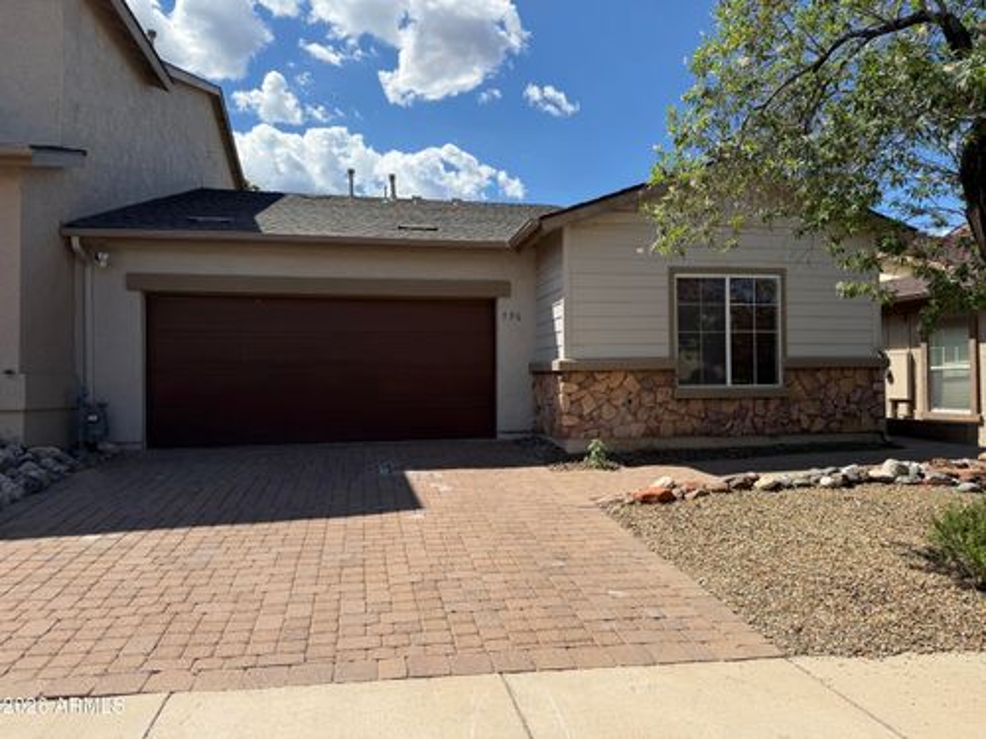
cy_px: 370
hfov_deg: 71.6
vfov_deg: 56.8
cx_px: 493
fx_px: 684
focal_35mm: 24
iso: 80
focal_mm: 6.76
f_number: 1.78
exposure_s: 1/4405
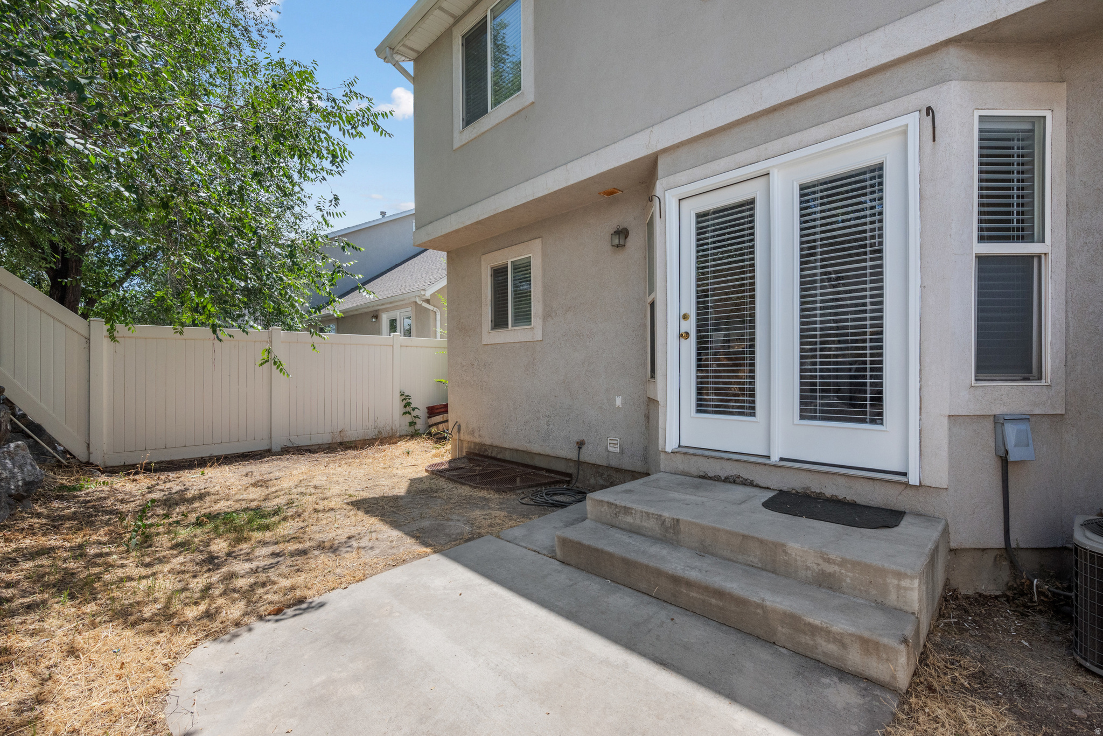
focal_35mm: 16
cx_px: 552
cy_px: 368
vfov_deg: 75.5
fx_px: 475
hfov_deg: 98.5
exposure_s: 1/1600
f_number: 8
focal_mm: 15.5
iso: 800
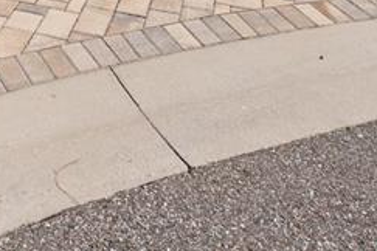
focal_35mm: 59
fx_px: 618
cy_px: -273
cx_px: 56
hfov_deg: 32.6
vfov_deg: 16.5
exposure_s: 1/1250
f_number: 6.3
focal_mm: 14
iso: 250
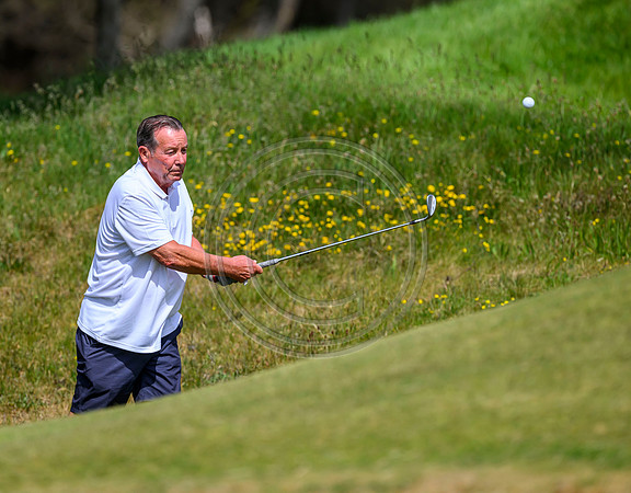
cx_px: 261
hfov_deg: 4.4
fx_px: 8220
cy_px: 246
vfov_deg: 3.4
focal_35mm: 444
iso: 500
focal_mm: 400
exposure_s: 1/6400
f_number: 4
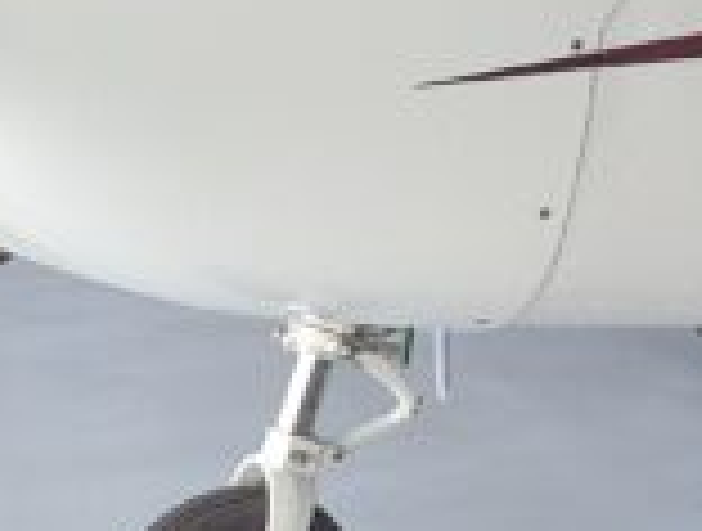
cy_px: -126
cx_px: 1044
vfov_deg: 12.3
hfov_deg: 15.4
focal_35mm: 118
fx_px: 2400
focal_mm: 6.81
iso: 192
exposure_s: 1/90
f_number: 1.85
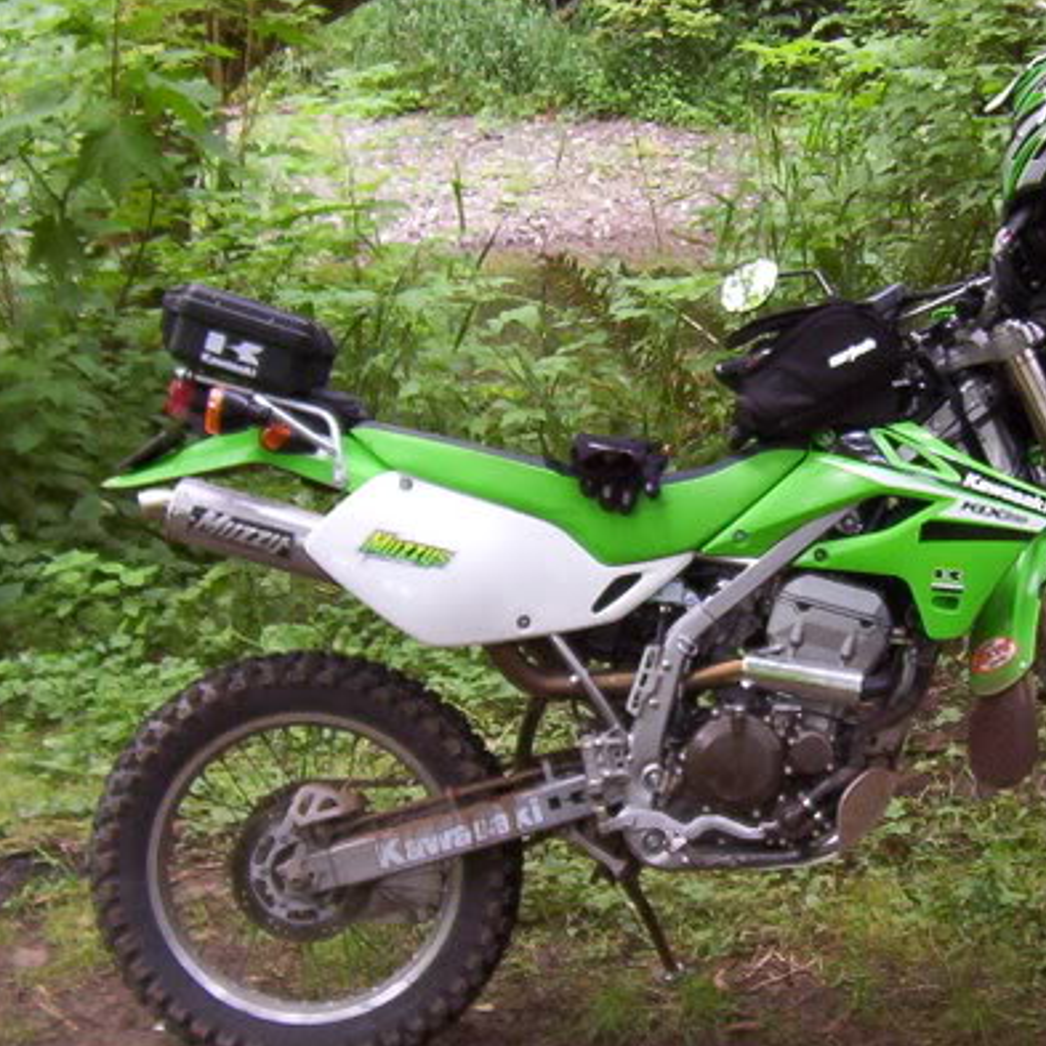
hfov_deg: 26.1
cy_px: 578
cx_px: 801
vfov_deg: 26.5
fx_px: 2222
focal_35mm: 65
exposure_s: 1/30
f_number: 2.76
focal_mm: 5.54
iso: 140
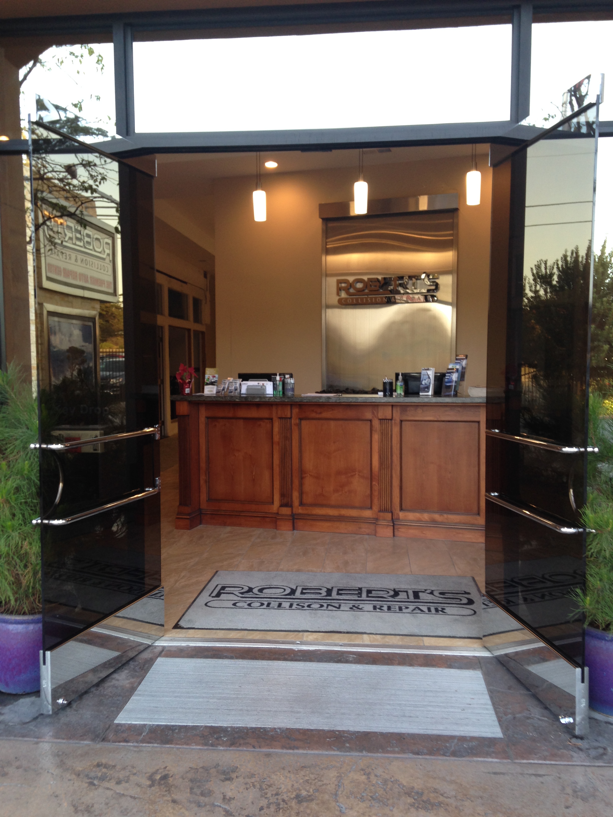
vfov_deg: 55.4
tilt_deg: -2.1
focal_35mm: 33
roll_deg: +0.8
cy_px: 408
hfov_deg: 42.9
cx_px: 306
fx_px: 779
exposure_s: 1/24
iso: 50
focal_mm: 4.12
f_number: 2.4
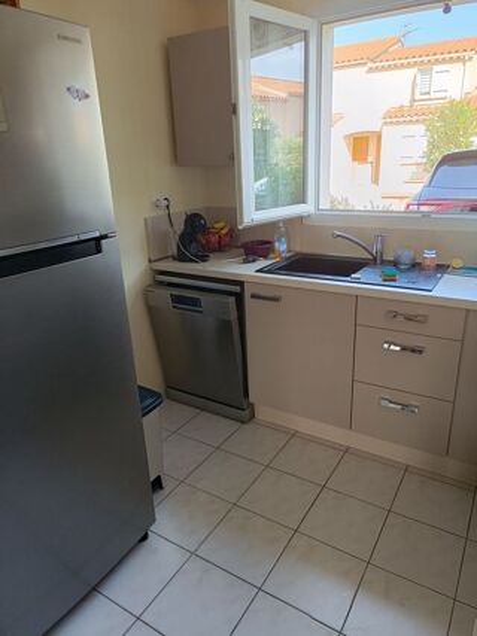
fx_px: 441
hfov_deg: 56.8
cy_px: 318
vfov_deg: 71.6
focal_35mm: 24
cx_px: 238
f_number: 1.88
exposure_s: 1/101
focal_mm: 5.59
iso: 259
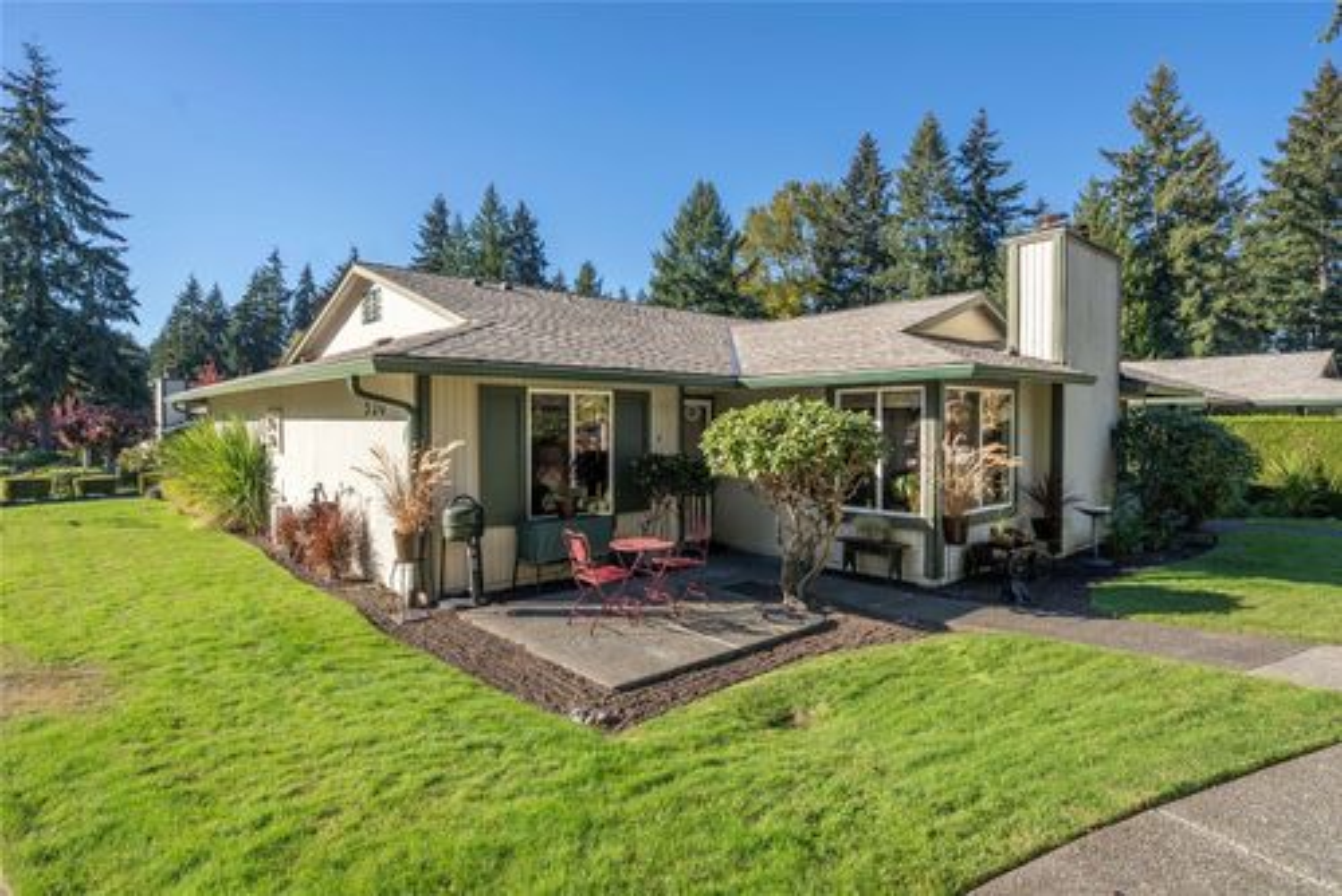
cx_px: 671
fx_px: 671
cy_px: 448
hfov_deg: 90.0
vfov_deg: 67.5
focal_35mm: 18
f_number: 7.1
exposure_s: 1/100
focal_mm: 18
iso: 80
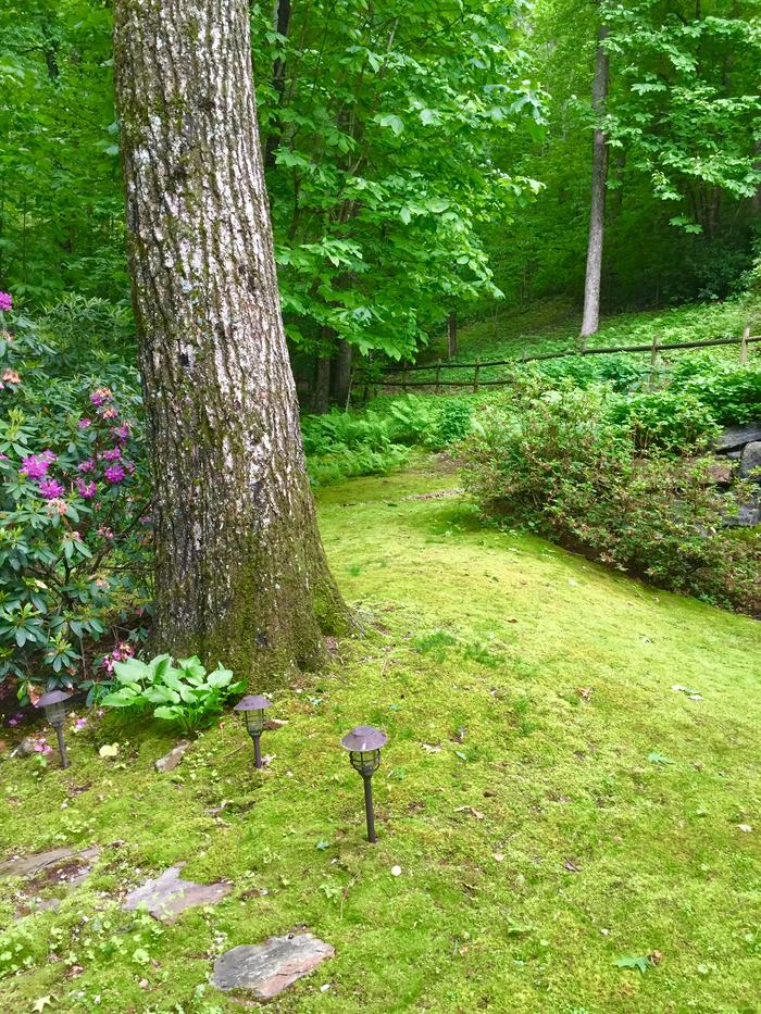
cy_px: 507
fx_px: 850
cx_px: 380
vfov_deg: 61.7
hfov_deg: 48.2
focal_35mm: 29
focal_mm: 4.15
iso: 80
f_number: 2.2
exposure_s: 1/30
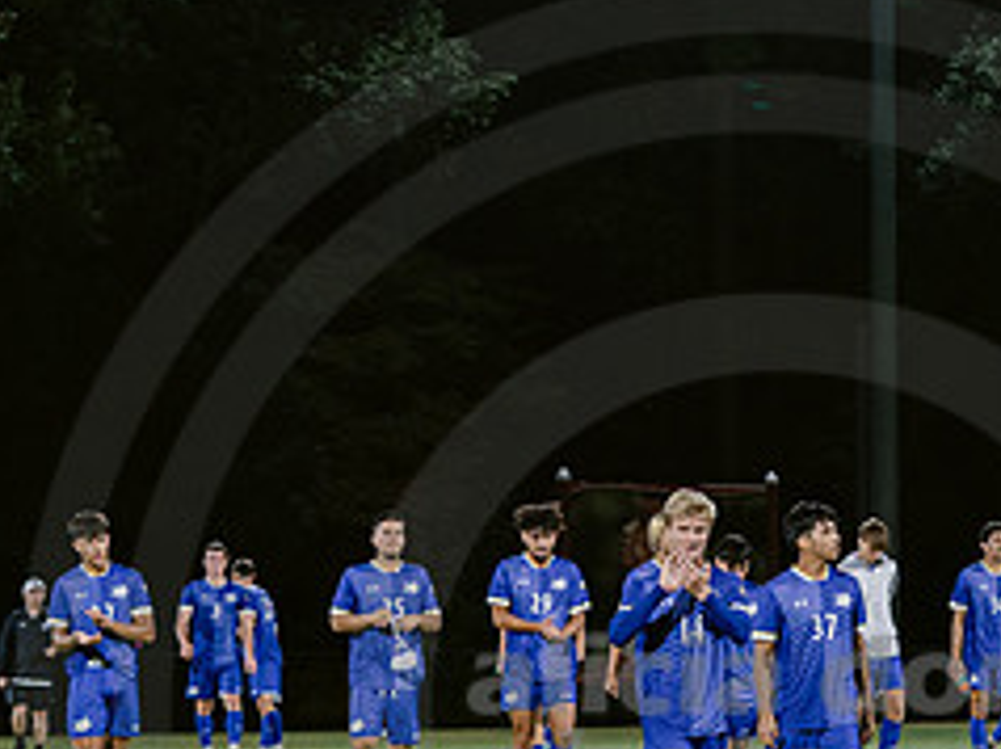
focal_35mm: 211
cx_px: 761
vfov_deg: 7.0
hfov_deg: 9.4
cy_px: 722
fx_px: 6095
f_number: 4
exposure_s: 1/200
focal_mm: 90
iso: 2000
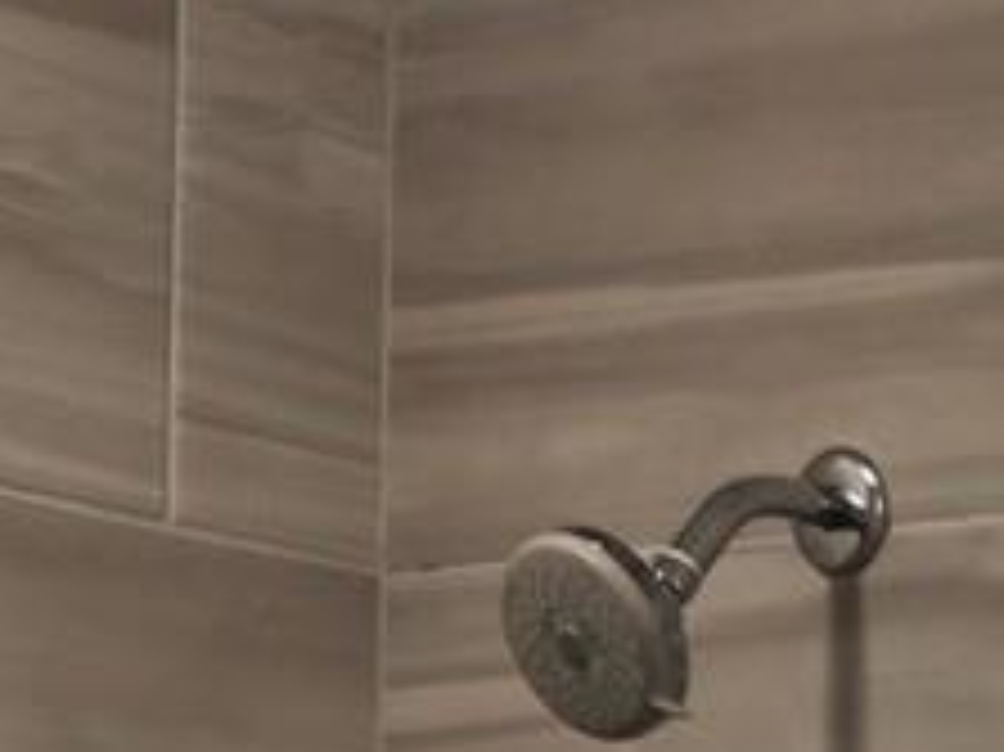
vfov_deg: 8.4
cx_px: 2085
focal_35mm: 165
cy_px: 1644
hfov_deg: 10.8
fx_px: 4783
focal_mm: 5.4
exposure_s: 1/120
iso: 40
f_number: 1.8
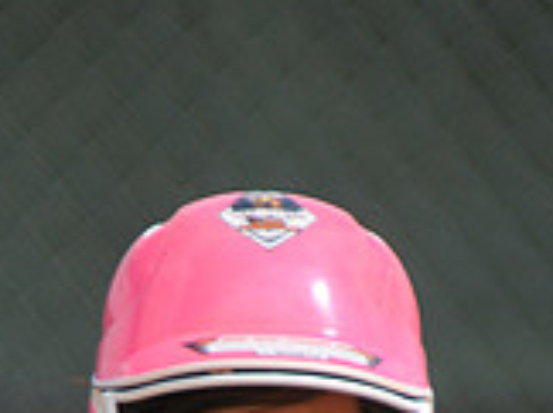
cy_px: 976
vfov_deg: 0.7
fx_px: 32908
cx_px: 278
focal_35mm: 2063
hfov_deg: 1.0
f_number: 4
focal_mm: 400
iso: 400
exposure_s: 1/3200
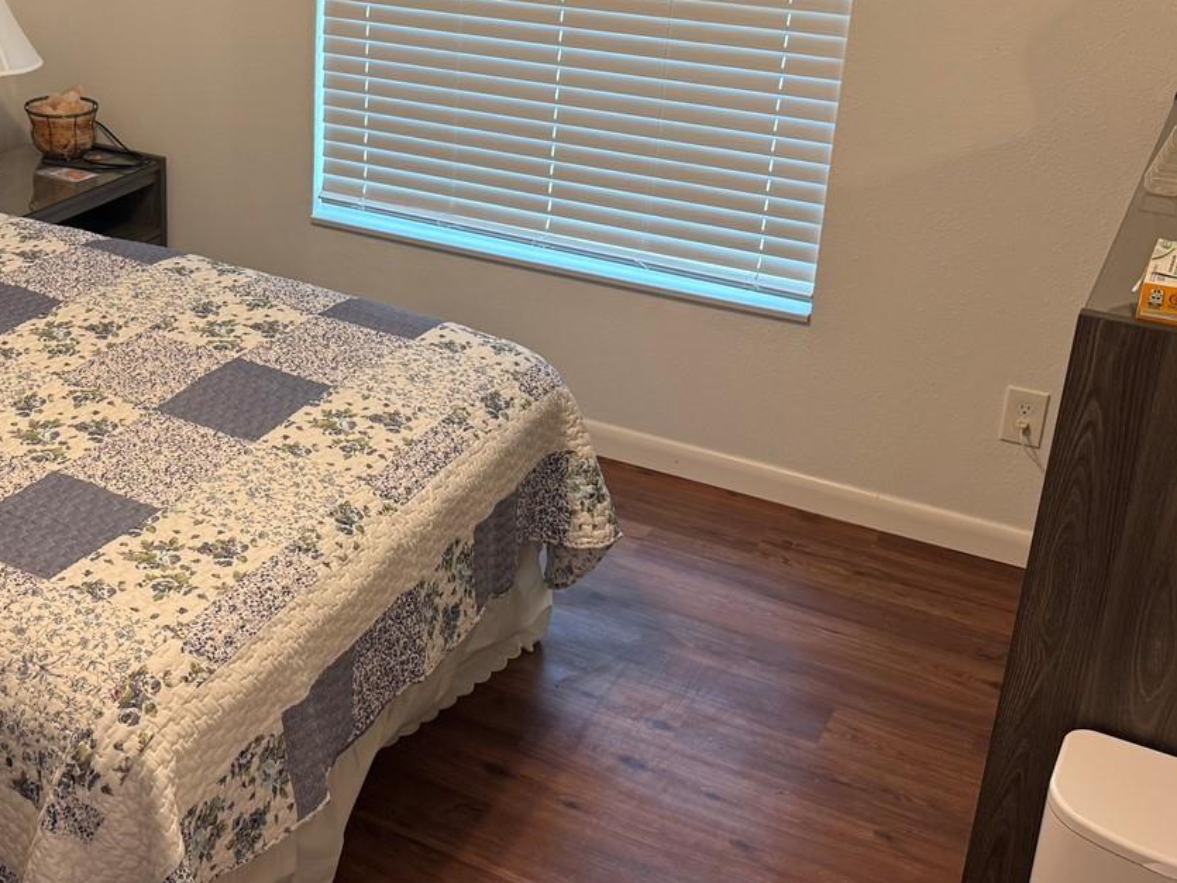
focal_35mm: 46
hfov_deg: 40.3
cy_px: 299
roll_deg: -0.4
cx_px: 317
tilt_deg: -20.7
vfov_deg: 31.3
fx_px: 1564
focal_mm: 6.76
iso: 125
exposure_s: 1/60
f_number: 1.78
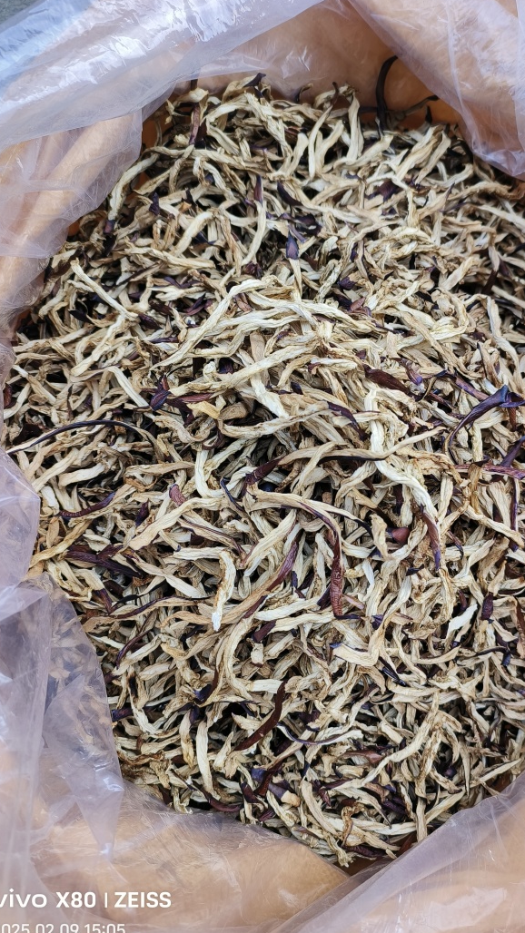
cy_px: 478
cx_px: 335
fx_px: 644
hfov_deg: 43.9
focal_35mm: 26
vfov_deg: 71.9
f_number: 1.75
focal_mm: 5.5
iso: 100
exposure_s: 1/127
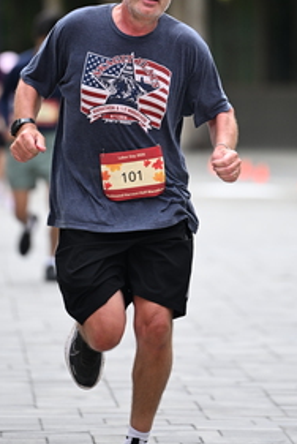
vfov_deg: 5.3
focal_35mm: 391
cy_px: 74
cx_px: 149
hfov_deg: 3.5
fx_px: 4826
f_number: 2.8
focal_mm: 200
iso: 640
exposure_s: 1/2000
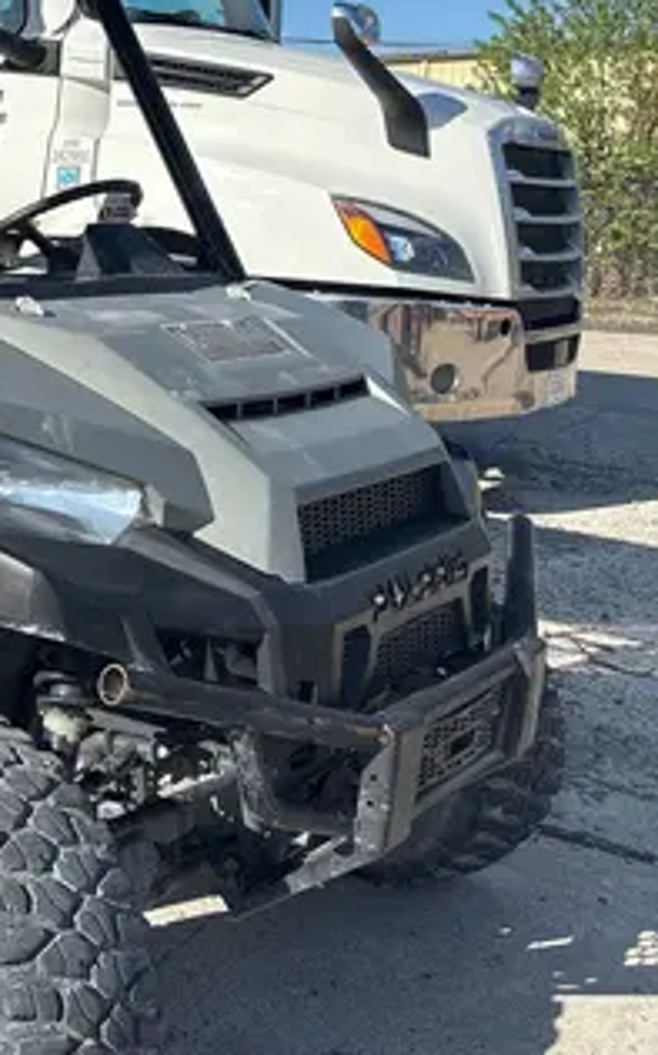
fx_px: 1380
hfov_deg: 23.7
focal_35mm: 48
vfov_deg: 41.7
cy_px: 446
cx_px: -194
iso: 50
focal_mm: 5.96
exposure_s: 1/2639
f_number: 1.6
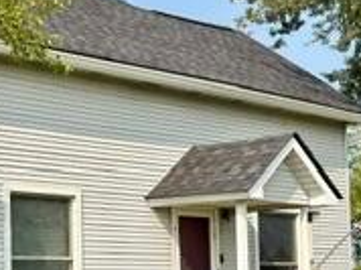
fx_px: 927
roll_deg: +0.6
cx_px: -12
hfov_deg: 21.2
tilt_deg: +4.4
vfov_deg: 16.5
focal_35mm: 89
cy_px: 209
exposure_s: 1/2841
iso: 64
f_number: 1.78
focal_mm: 6.76
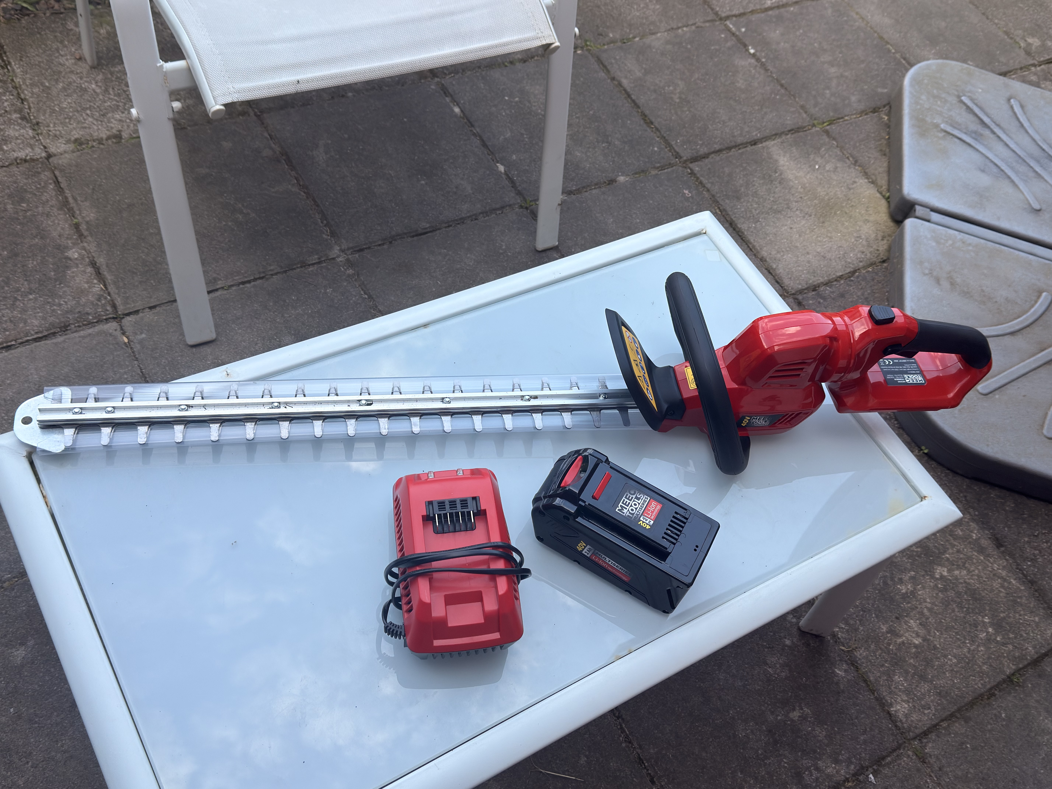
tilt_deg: -54.0
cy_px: 394
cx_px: 526
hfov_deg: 52.6
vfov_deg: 40.7
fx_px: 1064
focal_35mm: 35
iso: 64
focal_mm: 6.76
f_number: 1.78
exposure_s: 1/638
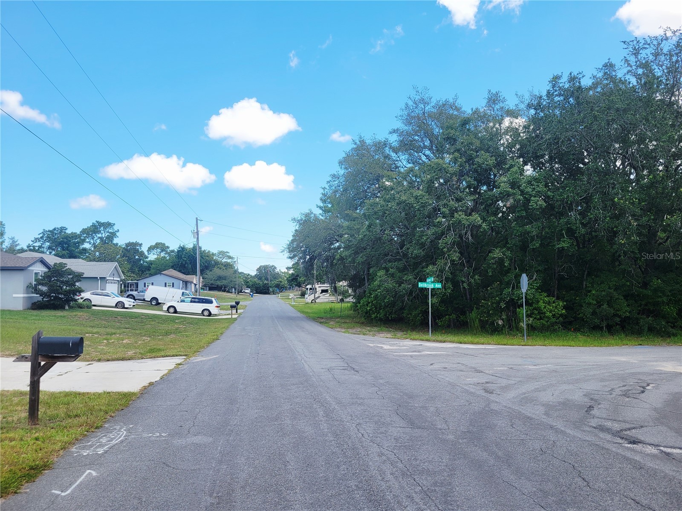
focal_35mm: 26
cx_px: 341
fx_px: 512
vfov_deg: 53.1
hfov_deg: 67.3
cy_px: 256
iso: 40
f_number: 1.8
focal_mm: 5.4
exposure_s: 1/1250
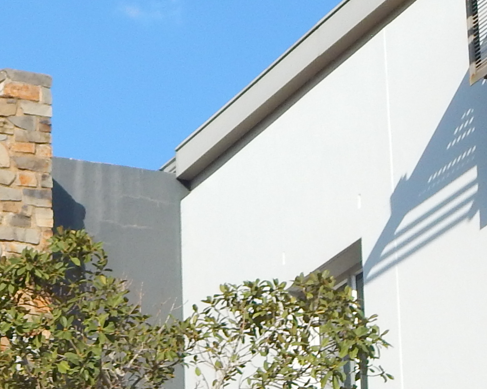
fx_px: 2320
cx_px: -70
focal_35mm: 161
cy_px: 370
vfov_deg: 9.5
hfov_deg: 11.8
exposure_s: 1/1500
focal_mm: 6.8
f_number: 3.4
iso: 125
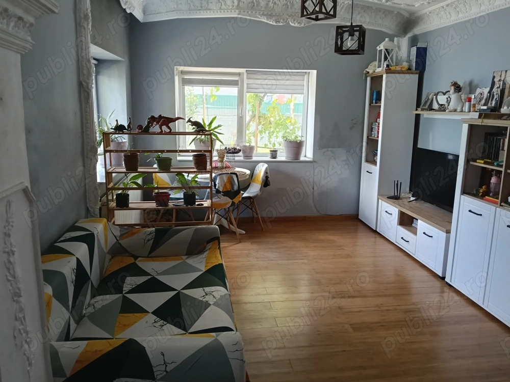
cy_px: 191
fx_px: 398
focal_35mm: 27
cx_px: 255
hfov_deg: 65.3
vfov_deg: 51.4
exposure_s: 1/33.3
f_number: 1.8
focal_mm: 3.98
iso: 320
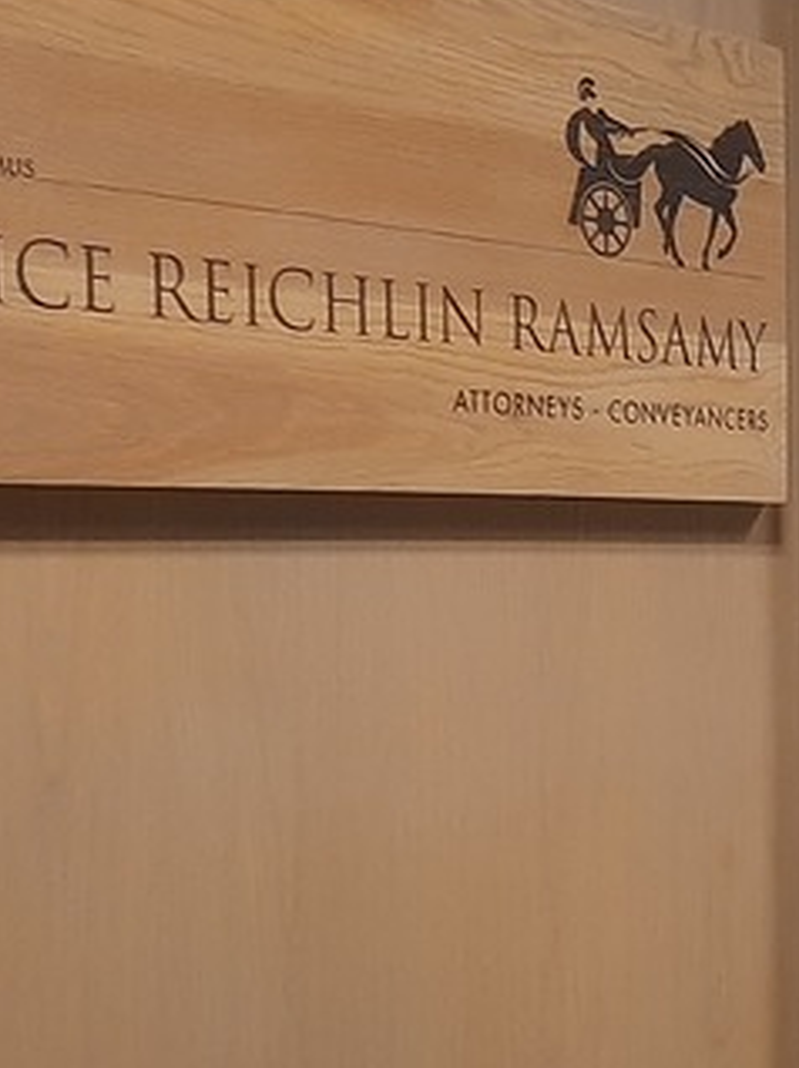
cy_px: 779
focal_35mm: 85
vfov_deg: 22.8
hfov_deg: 15.9
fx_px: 2619
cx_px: 1209
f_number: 1.7
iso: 200
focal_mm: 3.93
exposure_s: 1/50
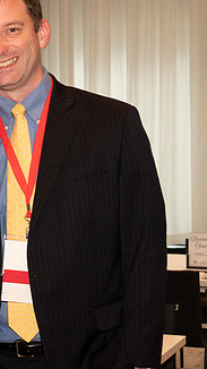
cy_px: 167
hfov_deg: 10.5
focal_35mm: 112
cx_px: -79
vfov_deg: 19.1
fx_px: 1095
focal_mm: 40
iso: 2500
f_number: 9
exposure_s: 1/60
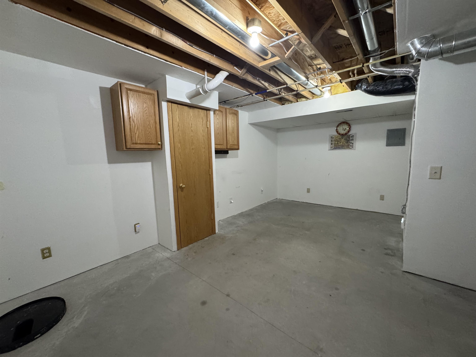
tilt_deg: -7.3
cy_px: 178
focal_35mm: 14
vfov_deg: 85.7
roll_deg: +1.2
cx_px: 238
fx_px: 193
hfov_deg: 102.1
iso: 500
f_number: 2.2
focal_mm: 2.22
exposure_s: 1/60
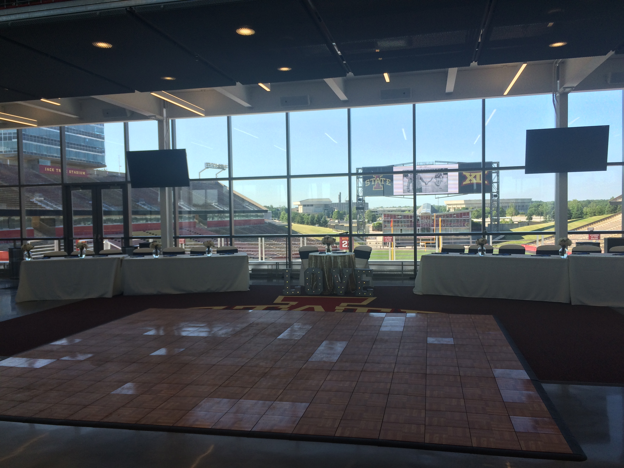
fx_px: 523
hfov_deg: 61.7
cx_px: 312
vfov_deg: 48.2
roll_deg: +1.7
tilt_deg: -3.9
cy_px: 234
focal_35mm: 29
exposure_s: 1/622
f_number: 2.2
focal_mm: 4.15
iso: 32
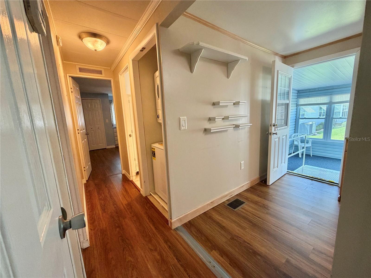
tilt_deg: -9.8
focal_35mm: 14
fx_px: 150
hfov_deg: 102.1
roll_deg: +2.9
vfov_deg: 85.7
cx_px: 186
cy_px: 139
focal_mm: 2.22
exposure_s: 1/60
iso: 200
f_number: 2.2
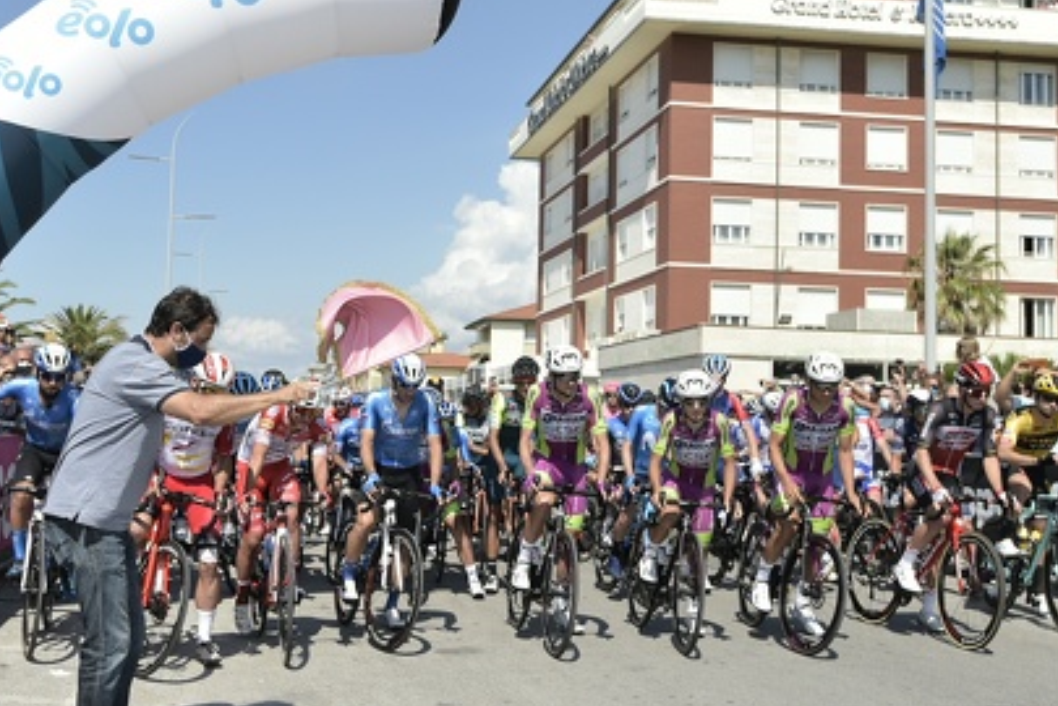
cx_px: 410
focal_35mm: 43
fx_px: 1264
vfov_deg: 31.2
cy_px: 345
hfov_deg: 45.1
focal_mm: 29
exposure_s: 1/1600
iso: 250
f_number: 5
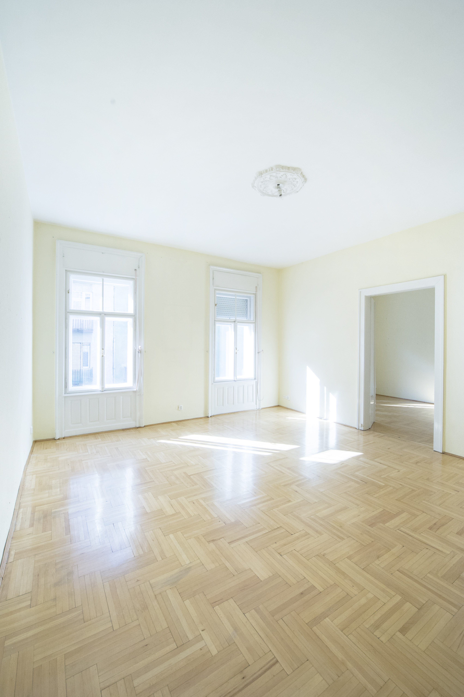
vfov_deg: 104.3
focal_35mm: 14
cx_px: 232
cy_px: 348
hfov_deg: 81.1
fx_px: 271
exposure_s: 1/250
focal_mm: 14
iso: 1000
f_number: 9
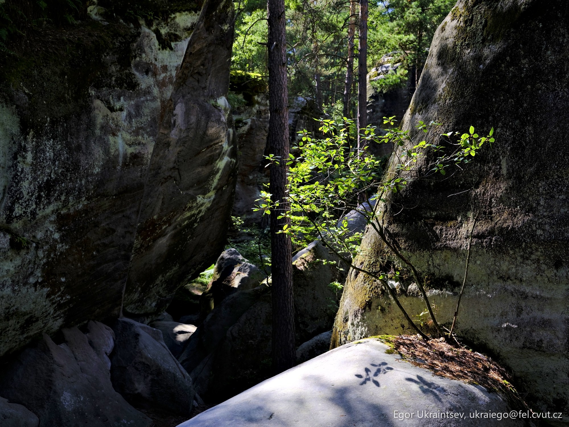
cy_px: 214
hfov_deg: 41.2
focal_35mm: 46
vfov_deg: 31.5
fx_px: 756
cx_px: 284
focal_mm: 57.6
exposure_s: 1/15
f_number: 13
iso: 100
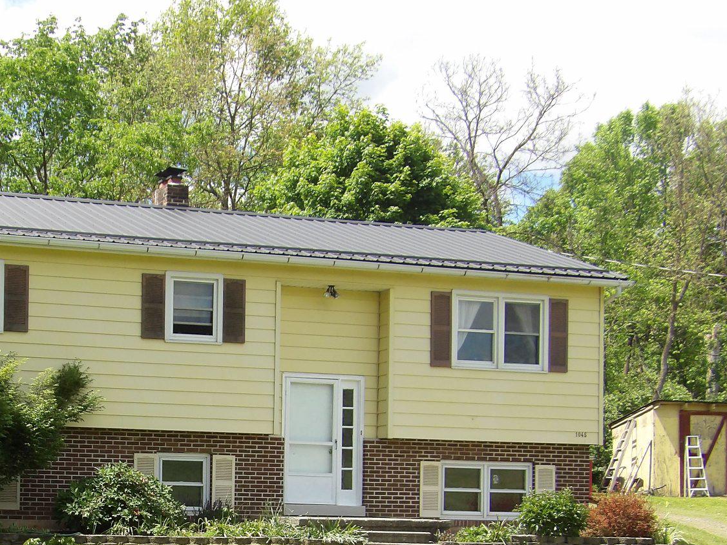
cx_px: 134
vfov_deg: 20.3
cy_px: 495
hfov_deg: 26.8
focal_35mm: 71
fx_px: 1491
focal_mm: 7
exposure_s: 1/550
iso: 100
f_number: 3.2
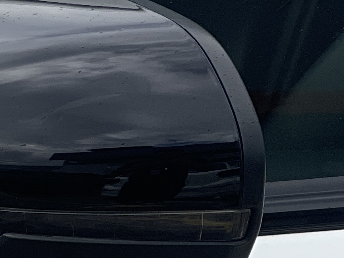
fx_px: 3002
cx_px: -450
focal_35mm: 302
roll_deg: -0.7
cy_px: 325
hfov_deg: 6.3
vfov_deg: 4.9
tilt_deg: -14.8
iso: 32
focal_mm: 7.5
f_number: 2.2
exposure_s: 1/1508
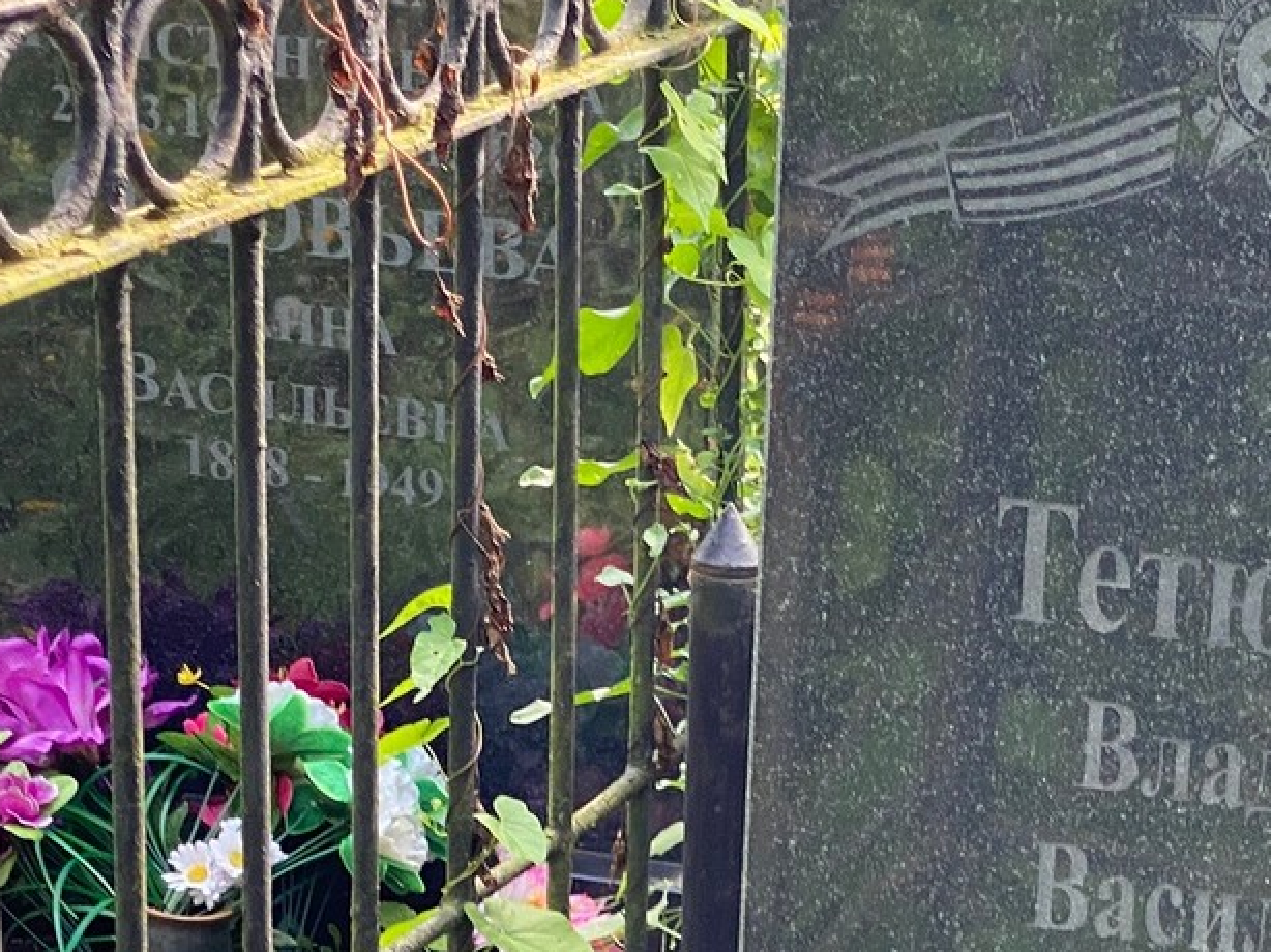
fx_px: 4478
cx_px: 1192
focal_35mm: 122
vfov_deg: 12.0
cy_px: 1010
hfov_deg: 15.9
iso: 40
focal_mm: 6
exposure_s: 1/122
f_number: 2
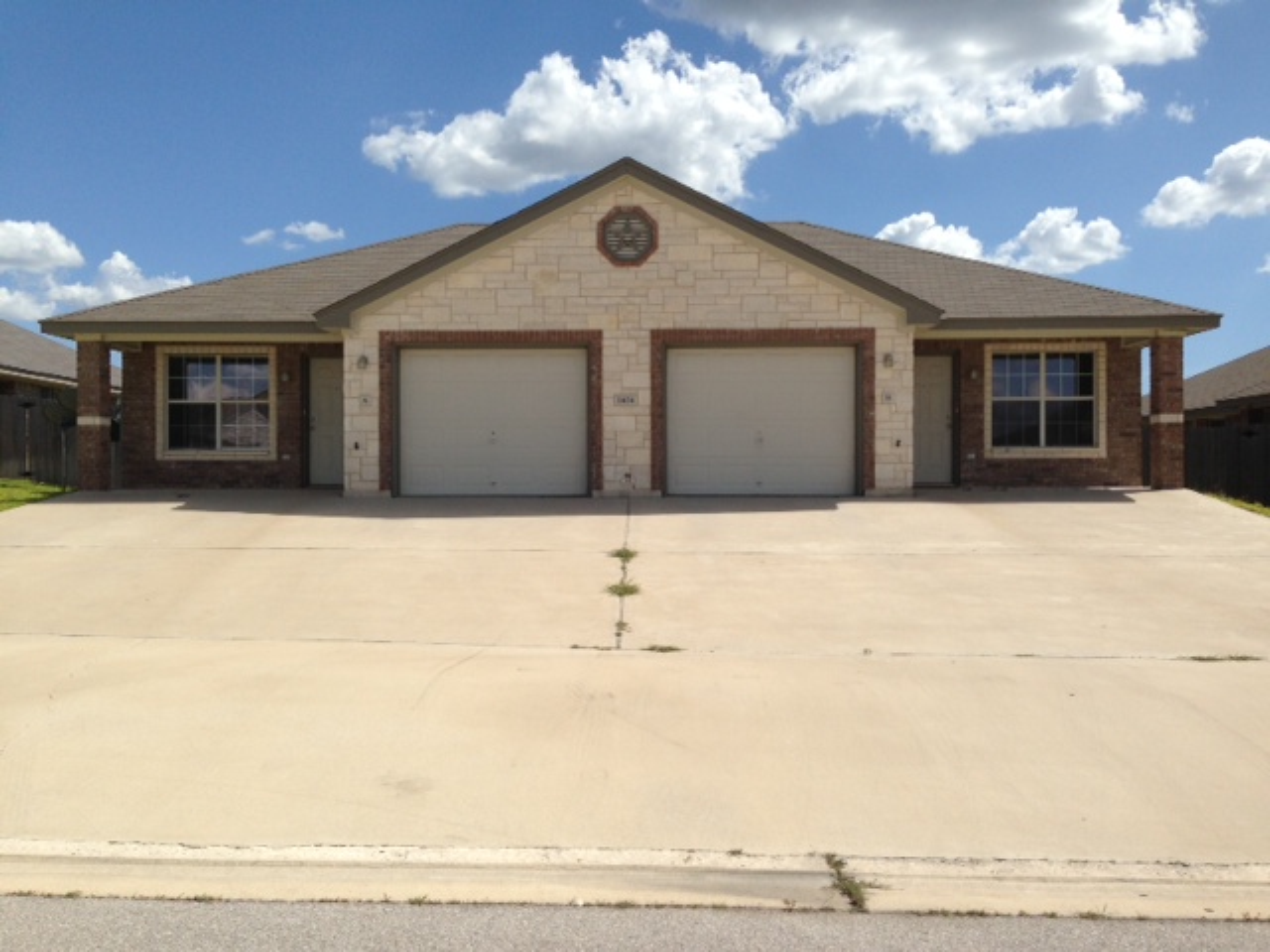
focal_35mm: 33
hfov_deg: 55.4
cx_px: 635
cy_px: 476
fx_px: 1211
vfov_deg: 42.9
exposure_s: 1/2857
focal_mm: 4.13
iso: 50
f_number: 2.4
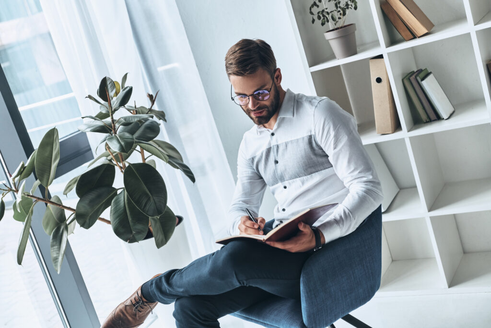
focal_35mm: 50
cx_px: 246
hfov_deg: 39.6
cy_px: 164
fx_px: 682
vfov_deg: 27.0
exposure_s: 1/250
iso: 400
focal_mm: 50
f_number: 3.5
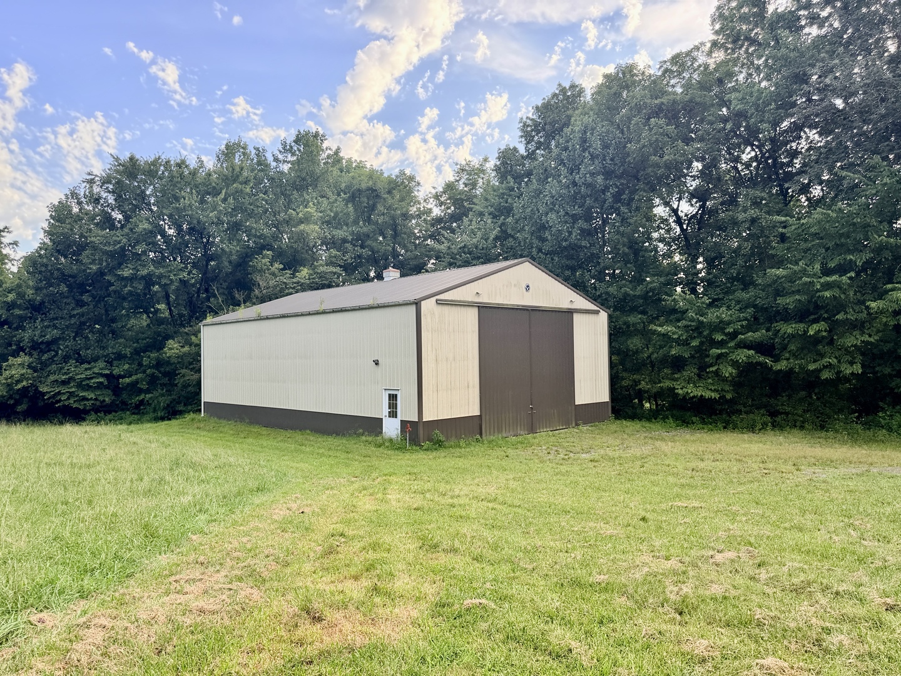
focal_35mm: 24
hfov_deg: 71.6
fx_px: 625
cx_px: 450
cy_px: 338
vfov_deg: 56.8
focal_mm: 6.76
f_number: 1.78
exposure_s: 1/607
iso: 80
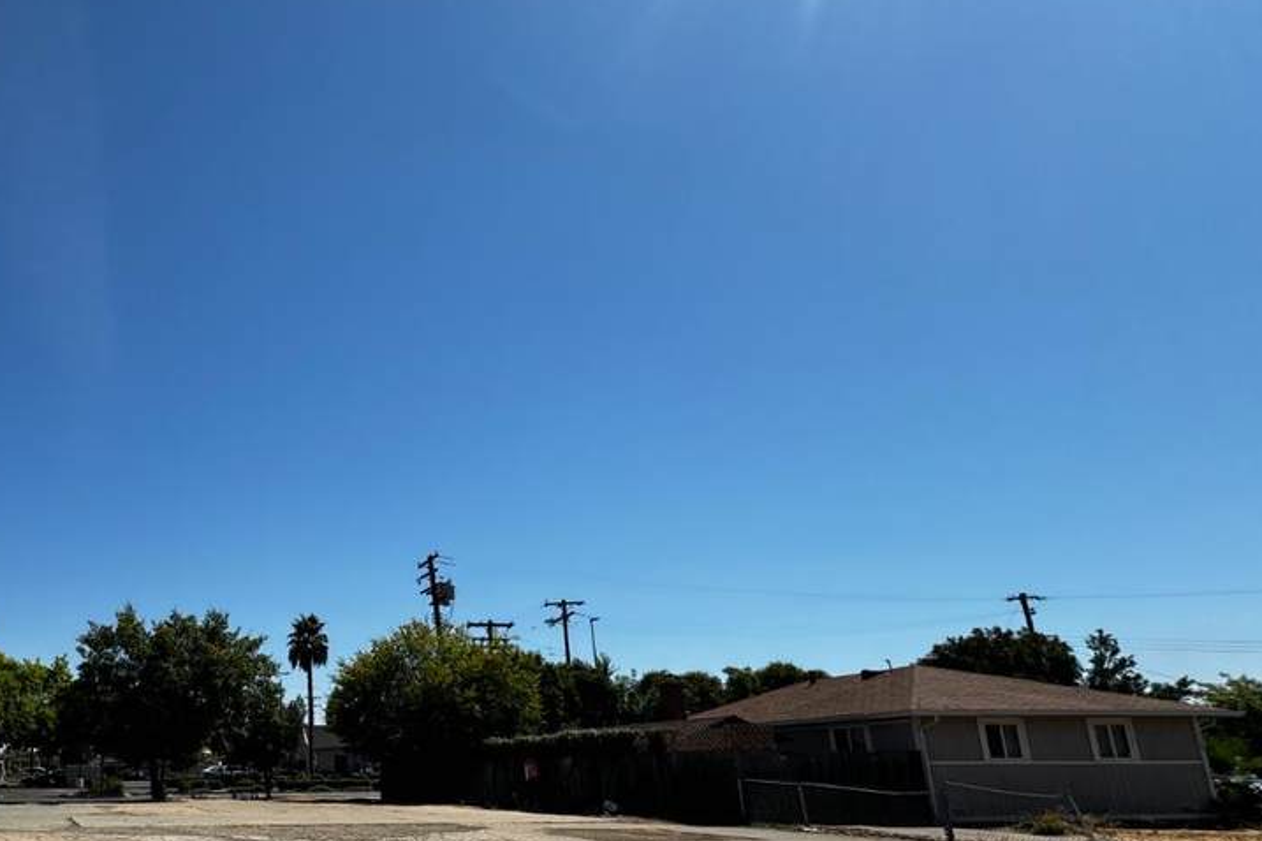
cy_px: 570
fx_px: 911
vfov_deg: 48.6
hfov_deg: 61.8
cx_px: 202
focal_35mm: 26
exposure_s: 1/3390
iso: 50
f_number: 2.2
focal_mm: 2.22
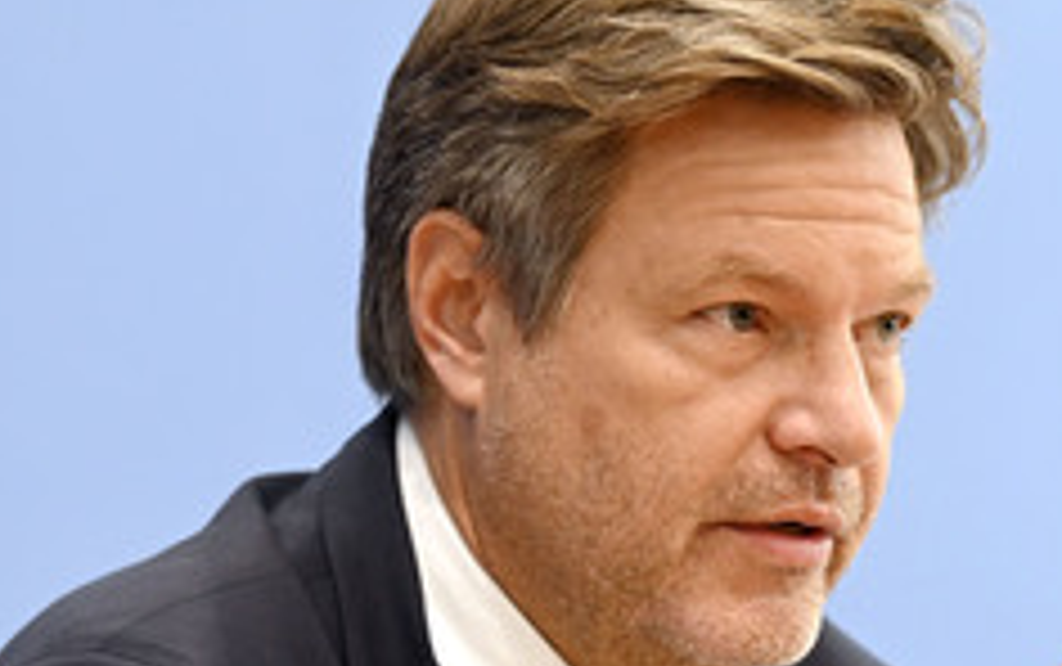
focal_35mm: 311
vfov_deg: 4.2
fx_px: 9010
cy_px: 486
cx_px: 704
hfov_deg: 6.7
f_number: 5
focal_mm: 160
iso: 3200
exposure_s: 1/500
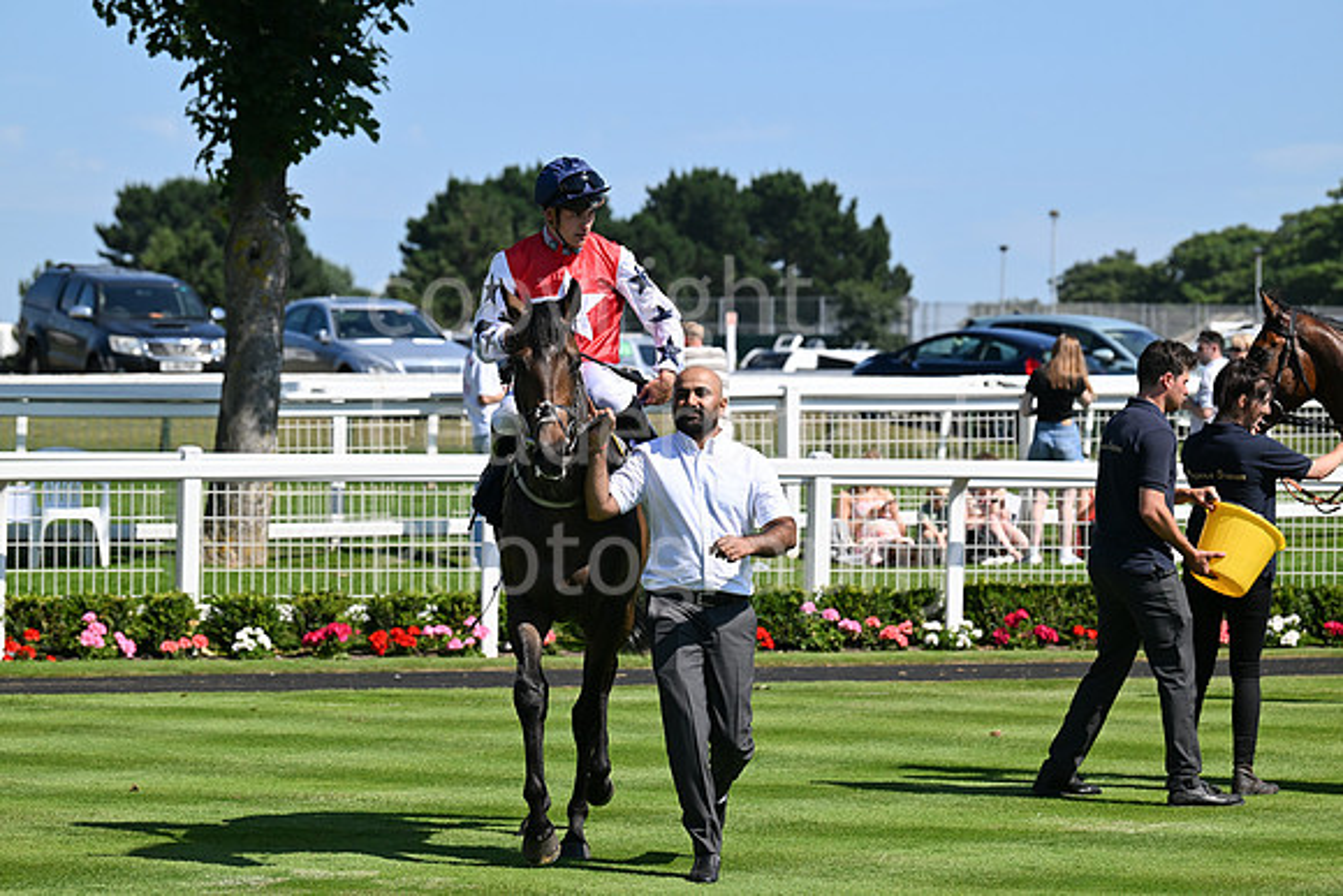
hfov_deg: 15.2
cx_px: 672
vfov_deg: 10.2
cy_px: 448
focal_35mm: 135
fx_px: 5037
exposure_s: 1/2500
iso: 400
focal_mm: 135
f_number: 5.6
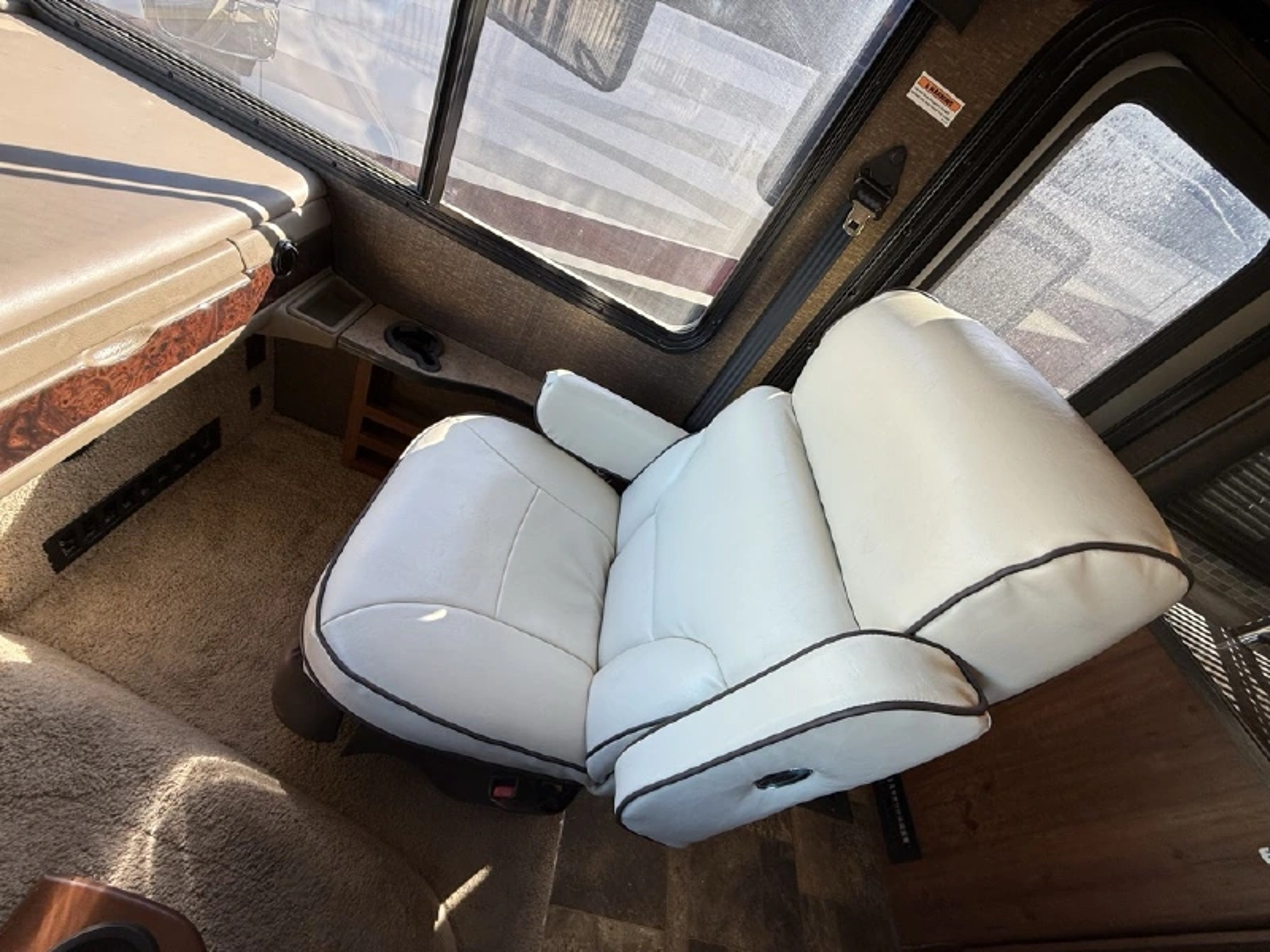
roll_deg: -34.4
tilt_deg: -36.8
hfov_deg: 102.1
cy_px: 476
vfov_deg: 85.7
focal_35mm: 14
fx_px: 514
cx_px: 635
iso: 50
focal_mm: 2.22
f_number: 2.2
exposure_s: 1/129
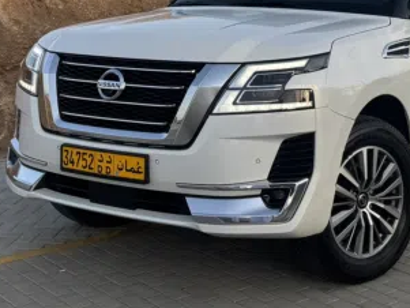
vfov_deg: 26.7
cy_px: -14
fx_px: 604
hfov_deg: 36.9
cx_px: 285
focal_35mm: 51
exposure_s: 1/2041
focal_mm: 6.76
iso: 80
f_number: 1.78
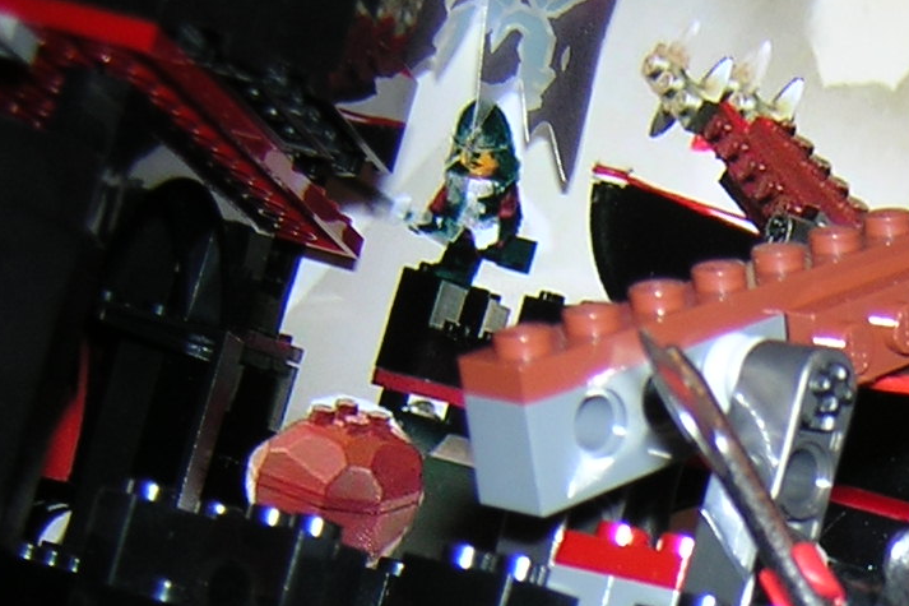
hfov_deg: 22.9
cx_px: 984
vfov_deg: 15.6
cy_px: 731
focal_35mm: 84
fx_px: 2120
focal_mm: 4.7
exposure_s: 1/60.1
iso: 100
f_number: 2.6
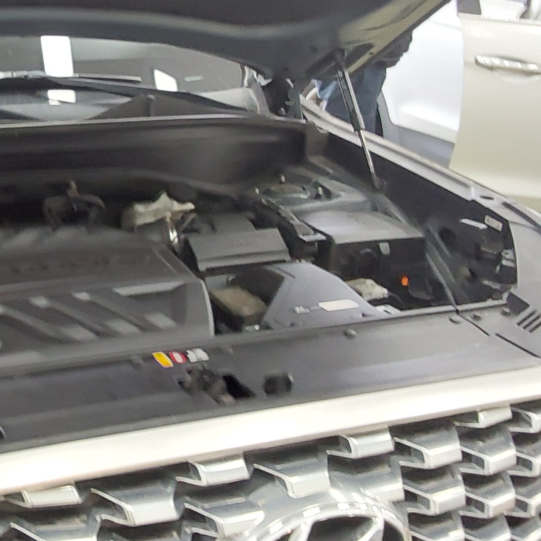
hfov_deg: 29.1
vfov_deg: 30.3
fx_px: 972
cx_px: 4
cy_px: 99
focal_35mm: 55
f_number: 1.9
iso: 320
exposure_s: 1/60
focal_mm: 2.91
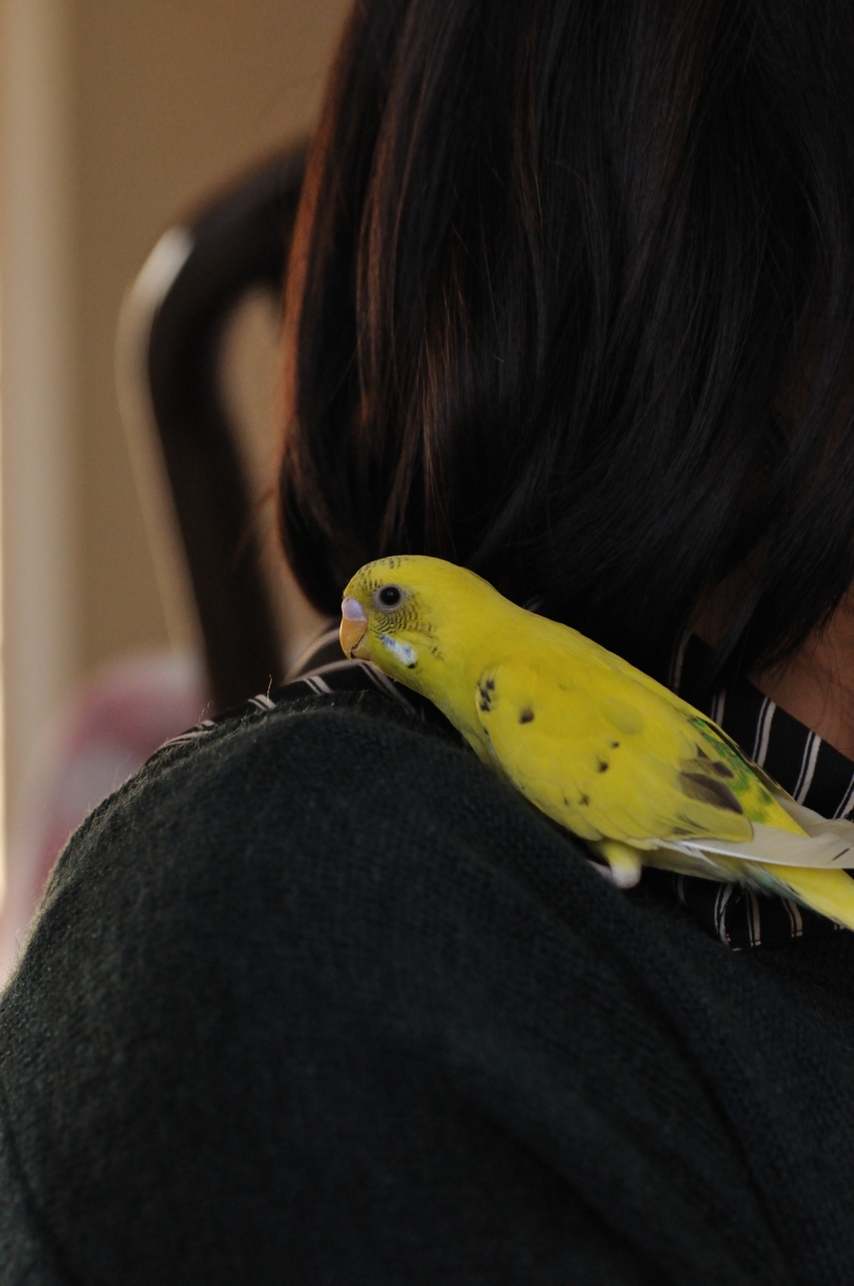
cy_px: 643
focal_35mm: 105
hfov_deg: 13.0
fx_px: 3746
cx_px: 427
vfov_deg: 19.5
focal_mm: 70
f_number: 5
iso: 1600
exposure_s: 1/500
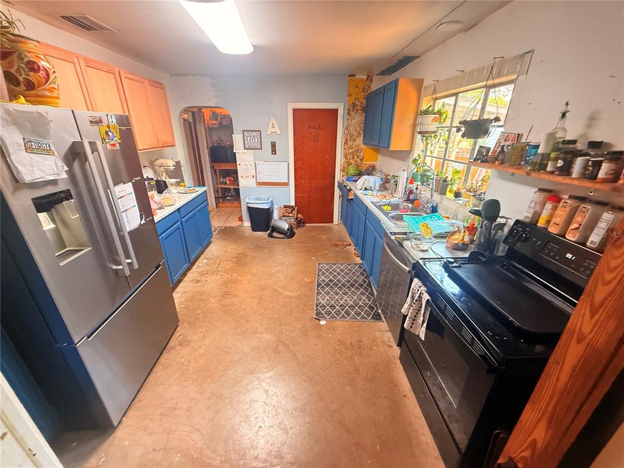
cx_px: 312
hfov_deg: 102.1
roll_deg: +1.0
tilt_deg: -19.7
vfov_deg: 85.7
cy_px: 234
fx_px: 252
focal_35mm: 14
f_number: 2.2
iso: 400
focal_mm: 2.22
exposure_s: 1/60
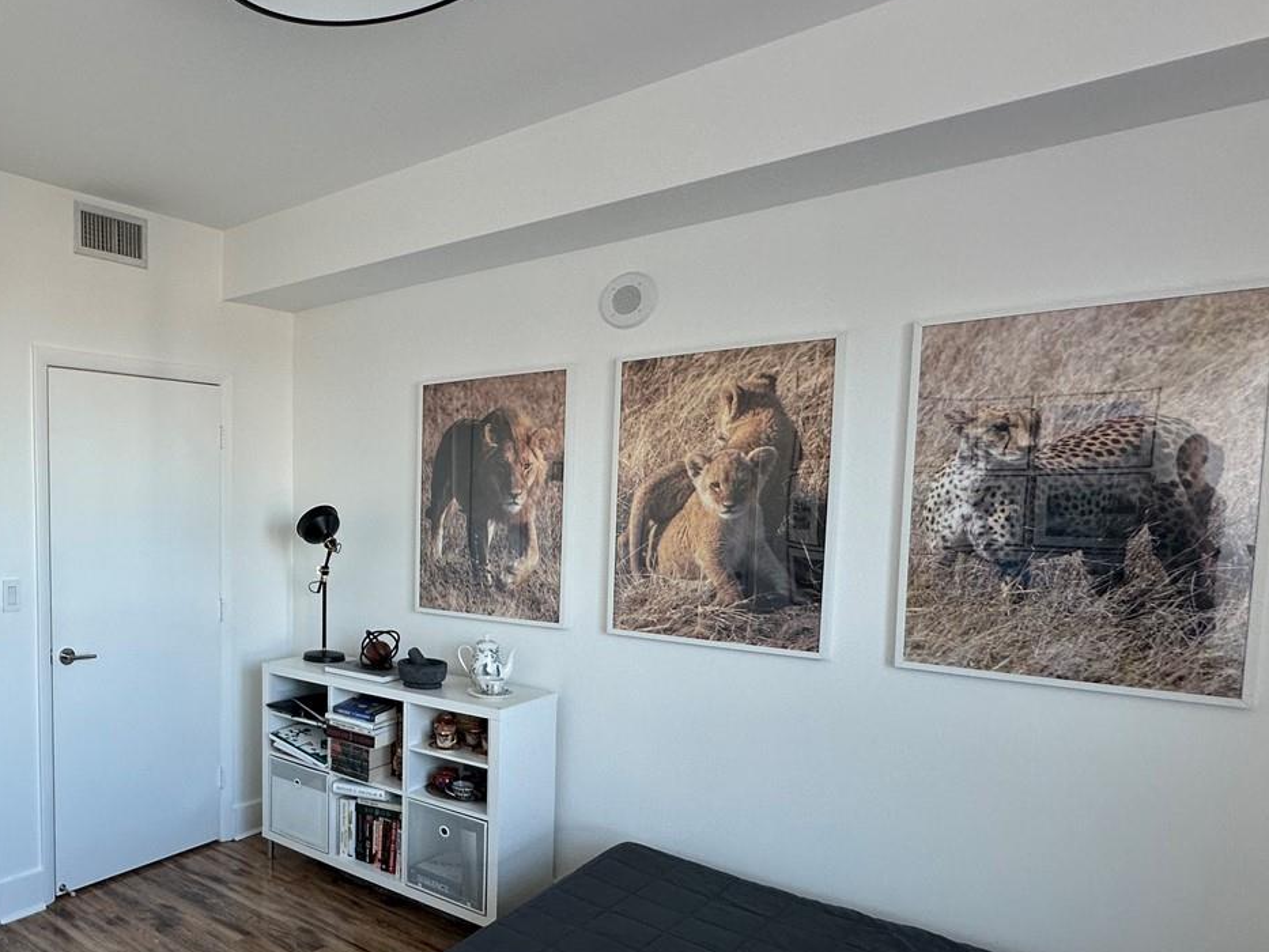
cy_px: 559
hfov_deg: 63.5
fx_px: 880
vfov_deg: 56.5
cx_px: 204
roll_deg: +0.2
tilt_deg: -4.9
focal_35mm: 24
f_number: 2.2
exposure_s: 1/99
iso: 80
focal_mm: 2.22
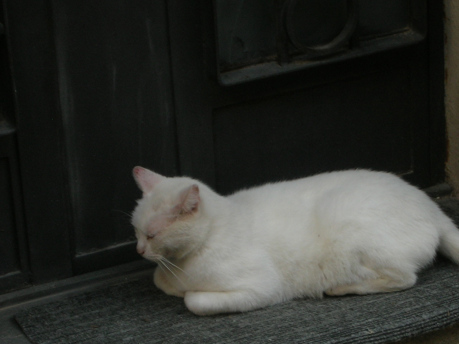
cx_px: 300
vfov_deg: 9.3
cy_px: 262
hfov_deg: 12.3
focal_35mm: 160
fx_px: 2122
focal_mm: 17.1
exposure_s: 1/75
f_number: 4.9
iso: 50
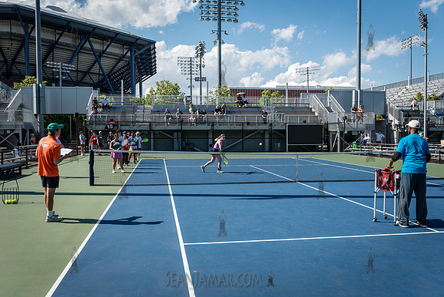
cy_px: 149
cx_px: 218
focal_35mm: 32
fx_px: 395
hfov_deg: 58.7
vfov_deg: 41.1
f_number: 4.5
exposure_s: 1/1250
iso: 200
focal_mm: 31
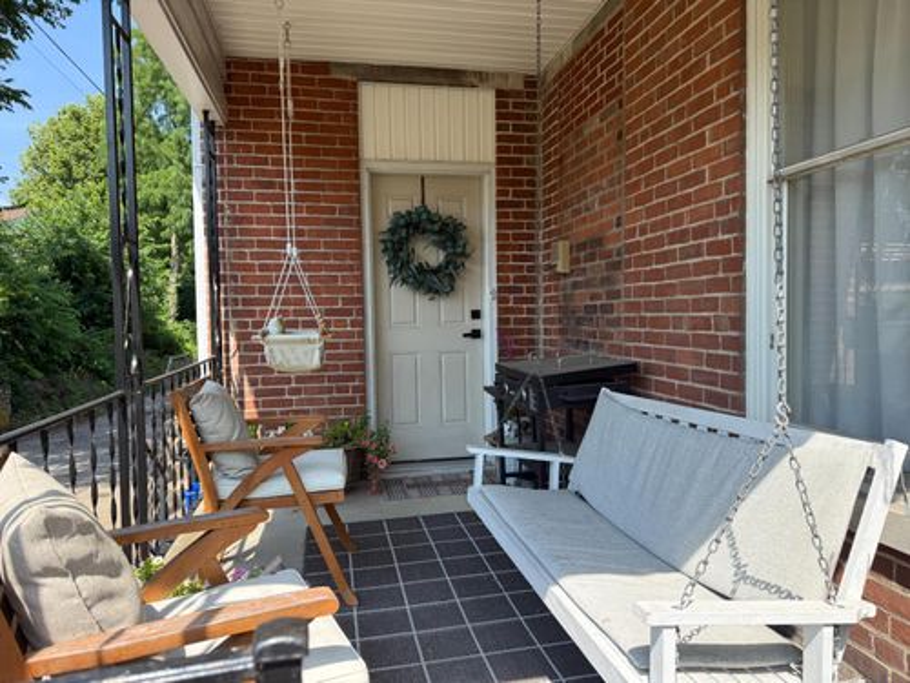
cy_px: 342
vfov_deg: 56.8
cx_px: 455
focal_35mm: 24
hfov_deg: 71.6
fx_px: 631
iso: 100
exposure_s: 1/1949
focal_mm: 6.76
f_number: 1.78
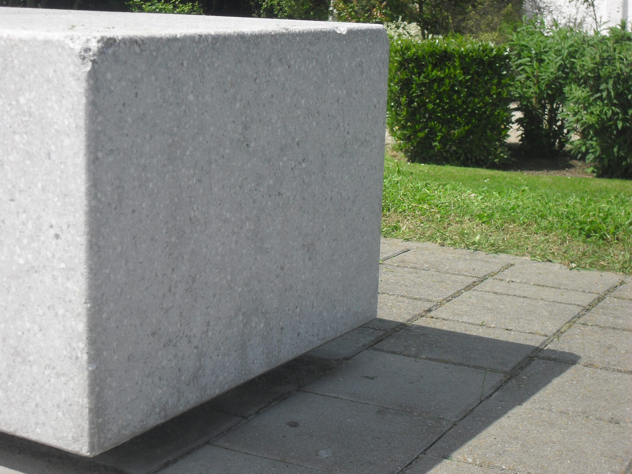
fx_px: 1205
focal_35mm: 66
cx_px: 316
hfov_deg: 29.4
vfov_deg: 22.3
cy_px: 237
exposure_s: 1/750
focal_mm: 11.7
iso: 100
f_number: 4.6
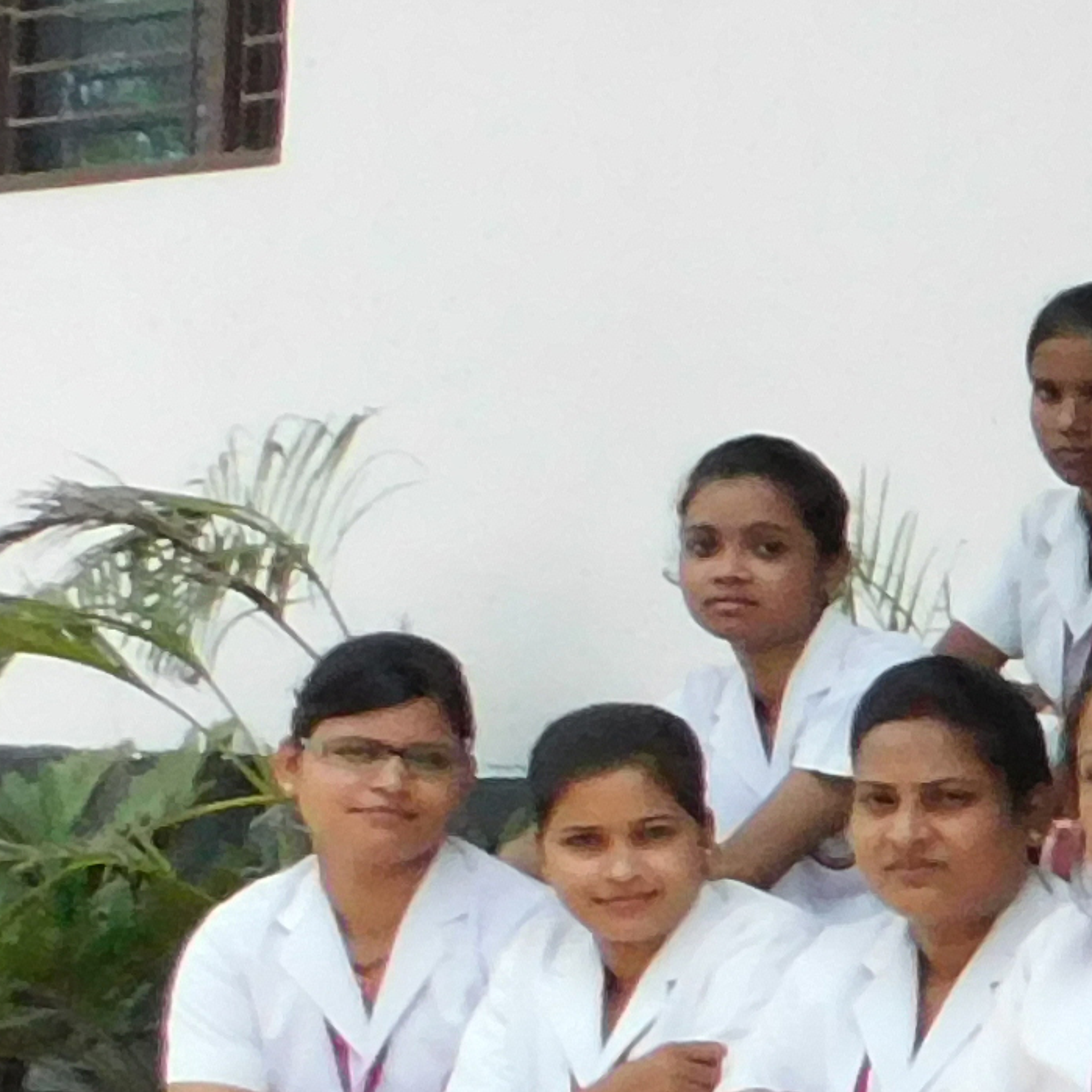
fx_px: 4783
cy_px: 781
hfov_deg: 10.4
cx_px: 2951
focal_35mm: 134
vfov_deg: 13.0
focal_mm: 4
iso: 400
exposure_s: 1/640
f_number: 6
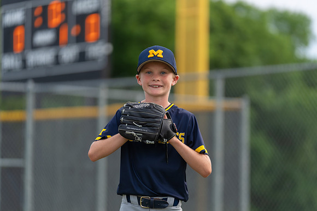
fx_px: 1444
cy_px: 106
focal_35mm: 164
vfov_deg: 8.4
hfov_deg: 12.5
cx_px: 158
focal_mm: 164
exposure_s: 1/320
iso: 200
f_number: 2.8
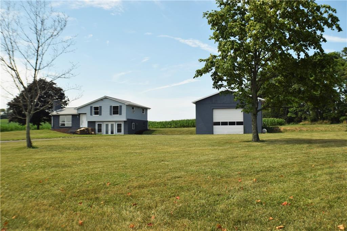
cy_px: 116
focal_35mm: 42
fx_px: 405
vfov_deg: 31.9
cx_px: 174
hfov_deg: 46.4
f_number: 6.3
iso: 400
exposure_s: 1/1250
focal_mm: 28
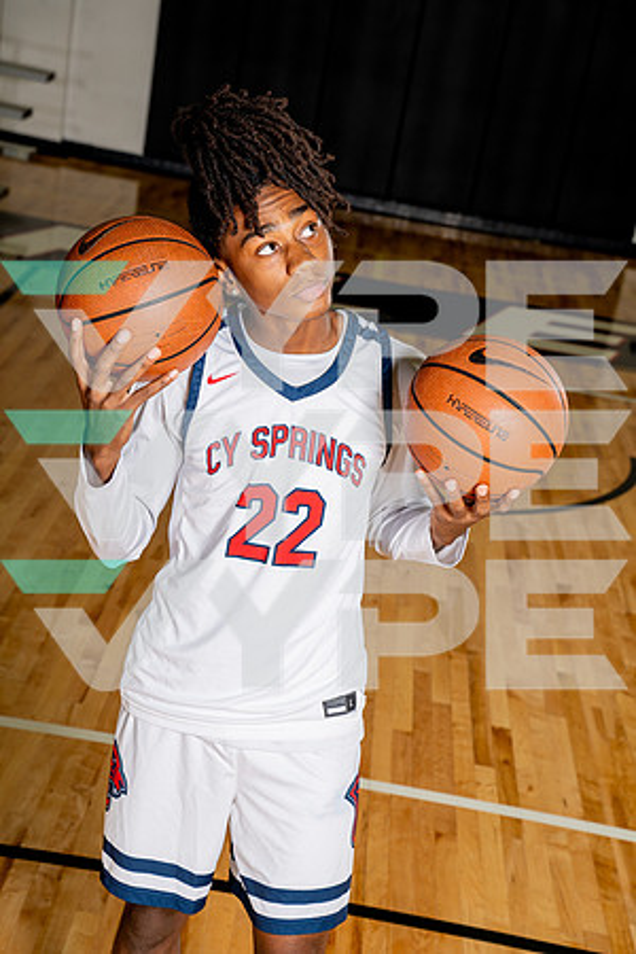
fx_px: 1775
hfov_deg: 20.3
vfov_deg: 30.1
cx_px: 318
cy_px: 477
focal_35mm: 67
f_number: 5.6
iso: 250
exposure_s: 1/250
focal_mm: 67
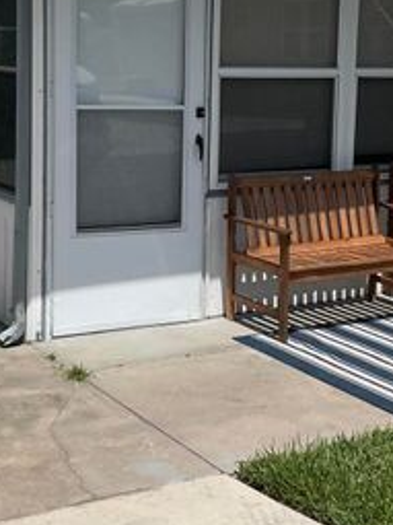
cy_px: 182
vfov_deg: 25.6
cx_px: 239
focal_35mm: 76
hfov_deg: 19.3
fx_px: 1151
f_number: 1.8
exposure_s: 1/4785
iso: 16
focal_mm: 3
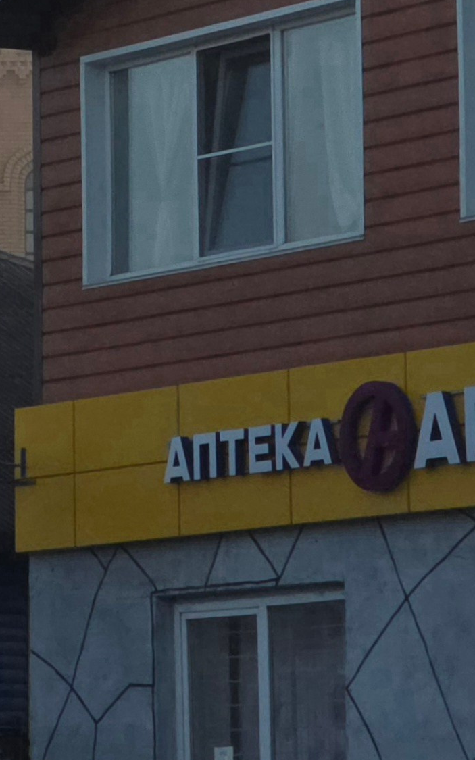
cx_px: -74
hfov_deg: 5.9
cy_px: -109
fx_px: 4599
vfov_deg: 9.3
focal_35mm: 222
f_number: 2.4
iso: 50
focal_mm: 7.9
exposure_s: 1/556
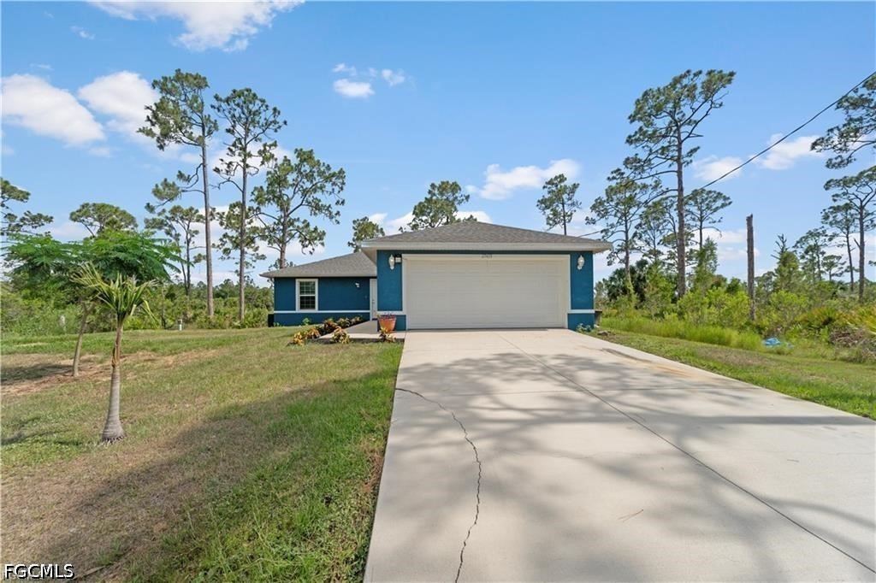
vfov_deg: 81.2
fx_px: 341
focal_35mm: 14
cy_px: 292
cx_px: 438
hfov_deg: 104.3
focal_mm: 14
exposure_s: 1/3200
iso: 250
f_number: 4.5
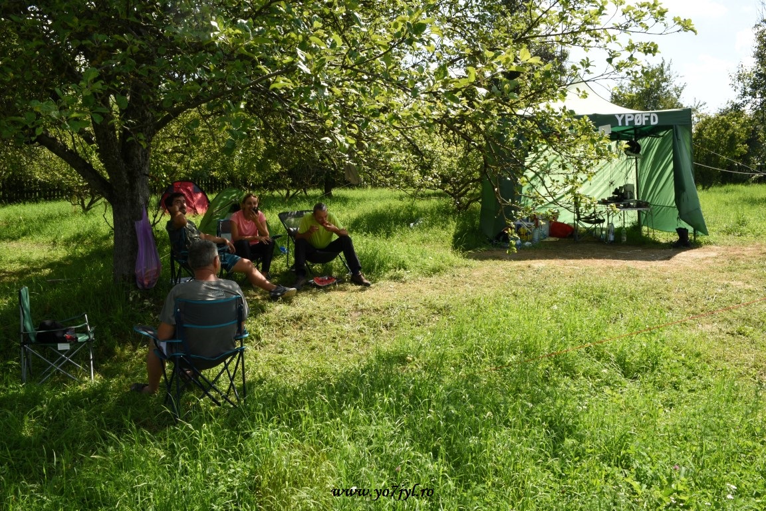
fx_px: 702
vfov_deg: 40.0
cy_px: 256
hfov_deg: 57.2
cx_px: 383
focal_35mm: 33
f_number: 14
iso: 160
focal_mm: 22
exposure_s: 1/60
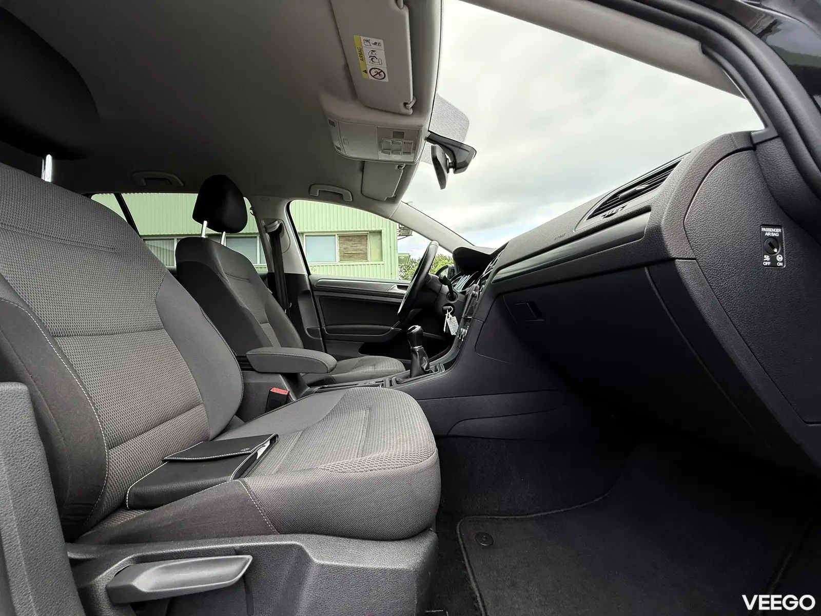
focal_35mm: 14
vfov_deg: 85.7
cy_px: 308
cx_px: 410
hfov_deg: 102.1
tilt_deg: +1.6
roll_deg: +1.7
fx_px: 332
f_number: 2.2
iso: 80
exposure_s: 1/99
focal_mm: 2.22
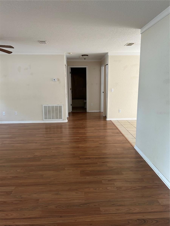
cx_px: 85
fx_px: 170
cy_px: 113
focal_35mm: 26
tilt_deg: -9.9
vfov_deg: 67.3
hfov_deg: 53.1
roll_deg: -0.2
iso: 125
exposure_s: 1/112
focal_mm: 5.7
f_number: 1.5
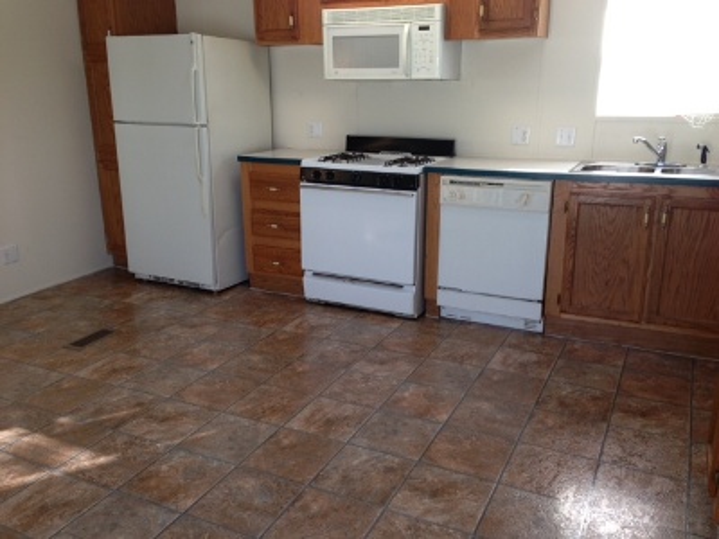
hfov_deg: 55.4
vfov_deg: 42.9
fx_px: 685
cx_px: 360
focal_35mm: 33
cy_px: 270
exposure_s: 1/30
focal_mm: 4.13
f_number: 2.4
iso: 50
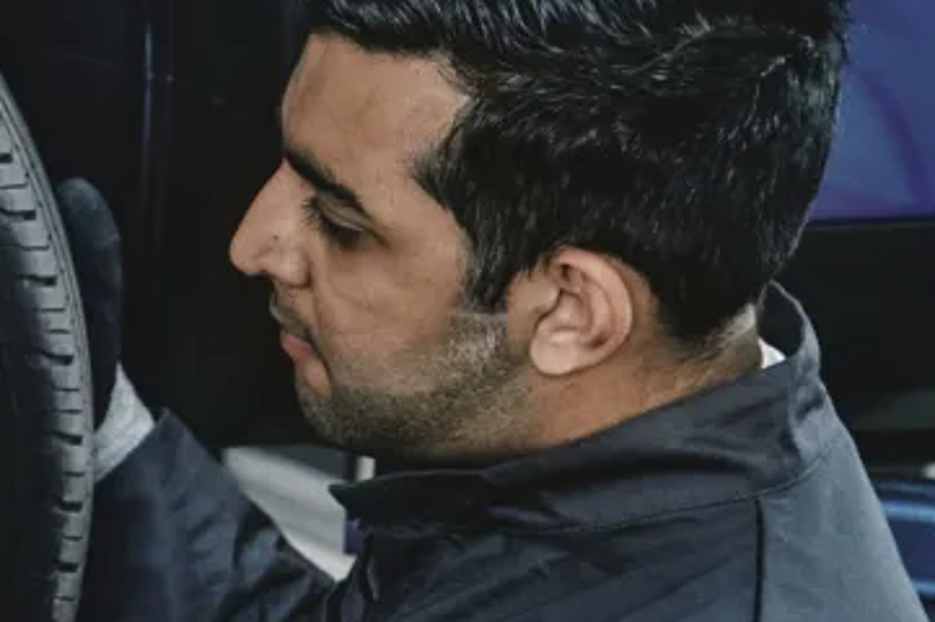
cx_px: -264
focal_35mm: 151
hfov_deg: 13.2
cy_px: 511
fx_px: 3918
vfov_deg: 9.0
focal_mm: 51
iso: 800
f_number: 5.6
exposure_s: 1/100
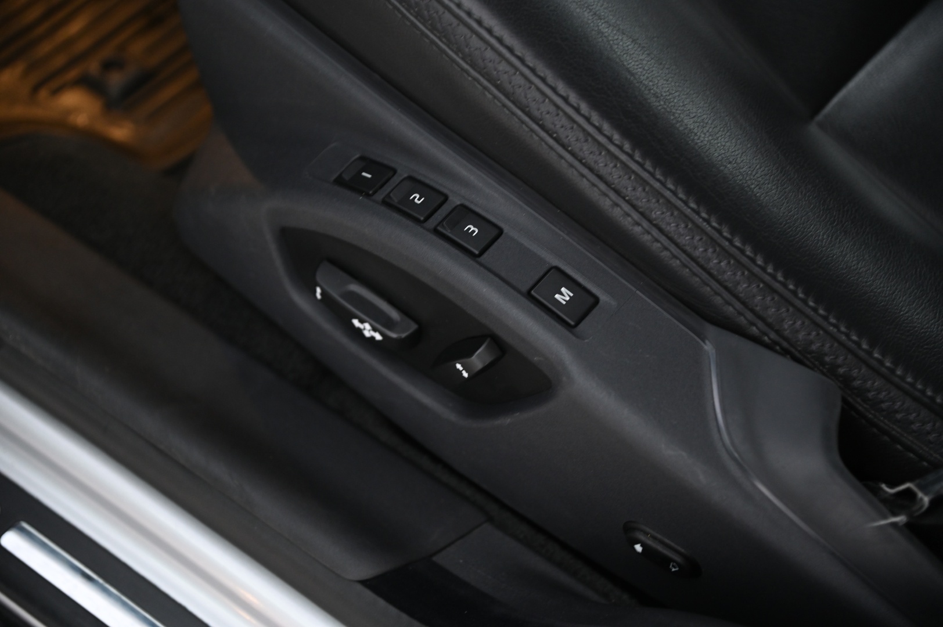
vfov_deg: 18.2
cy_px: 314
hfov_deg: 27.0
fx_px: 1963
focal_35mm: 75
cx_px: 472
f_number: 4
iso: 2000
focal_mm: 75
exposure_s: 1/15
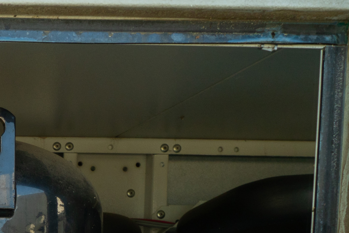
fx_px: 873
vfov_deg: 13.5
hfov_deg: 18.3
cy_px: 428
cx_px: -262
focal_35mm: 90
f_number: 10
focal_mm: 24
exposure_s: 1/30
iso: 250
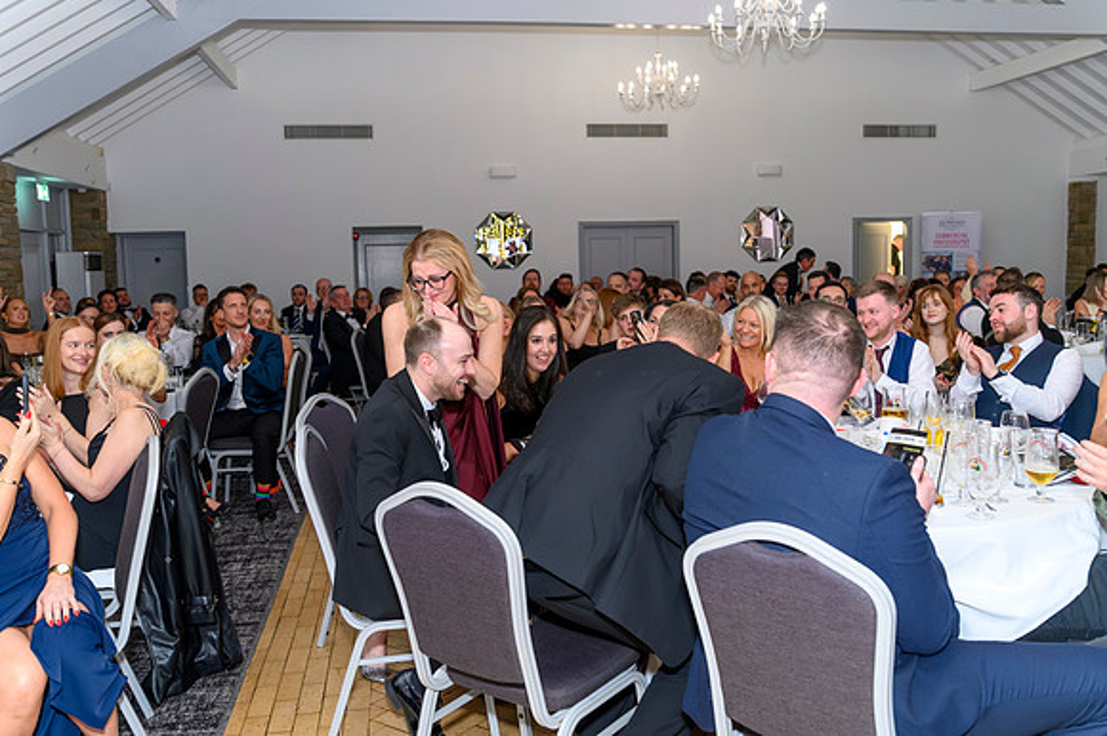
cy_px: 368
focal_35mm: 30
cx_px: 554
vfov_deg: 43.6
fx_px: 922
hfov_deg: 62.0
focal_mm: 30
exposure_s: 1/125
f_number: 4
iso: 4000
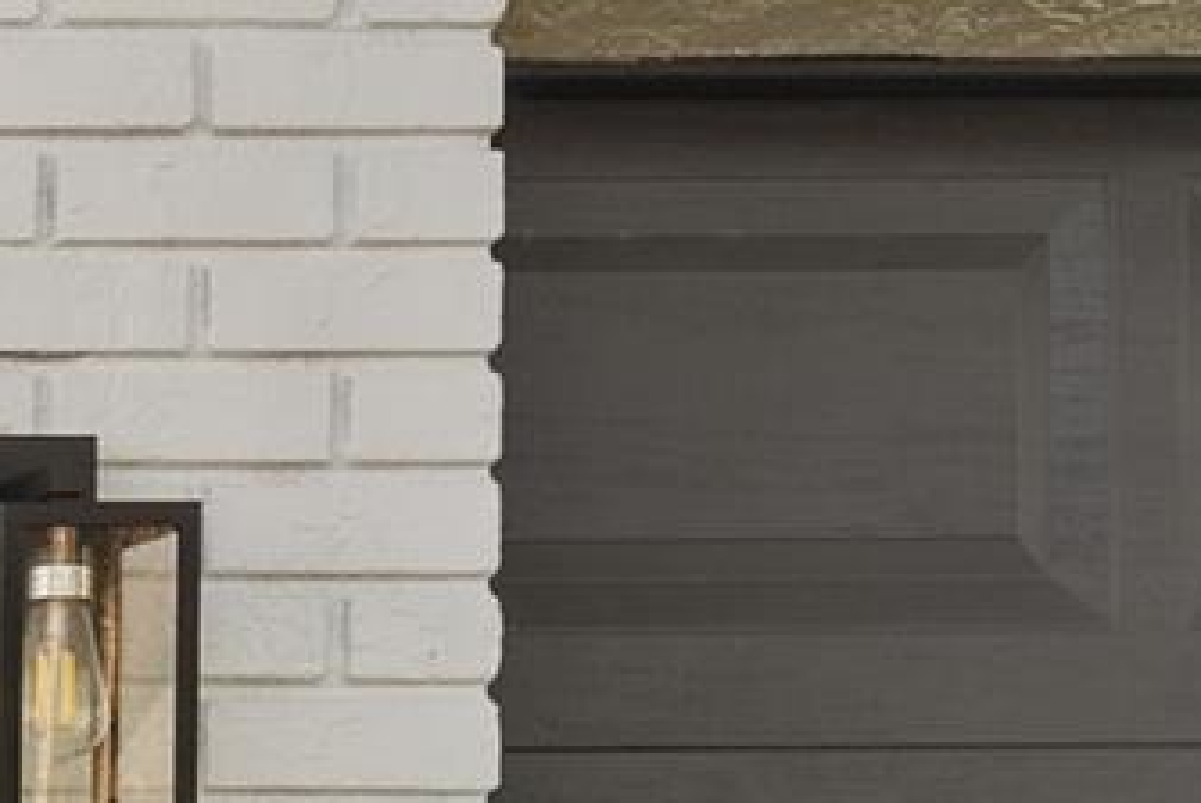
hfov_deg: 14.5
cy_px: 1255
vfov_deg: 12.4
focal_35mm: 105
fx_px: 3506
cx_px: -1473
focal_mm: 22
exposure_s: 1/50
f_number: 8
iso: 100
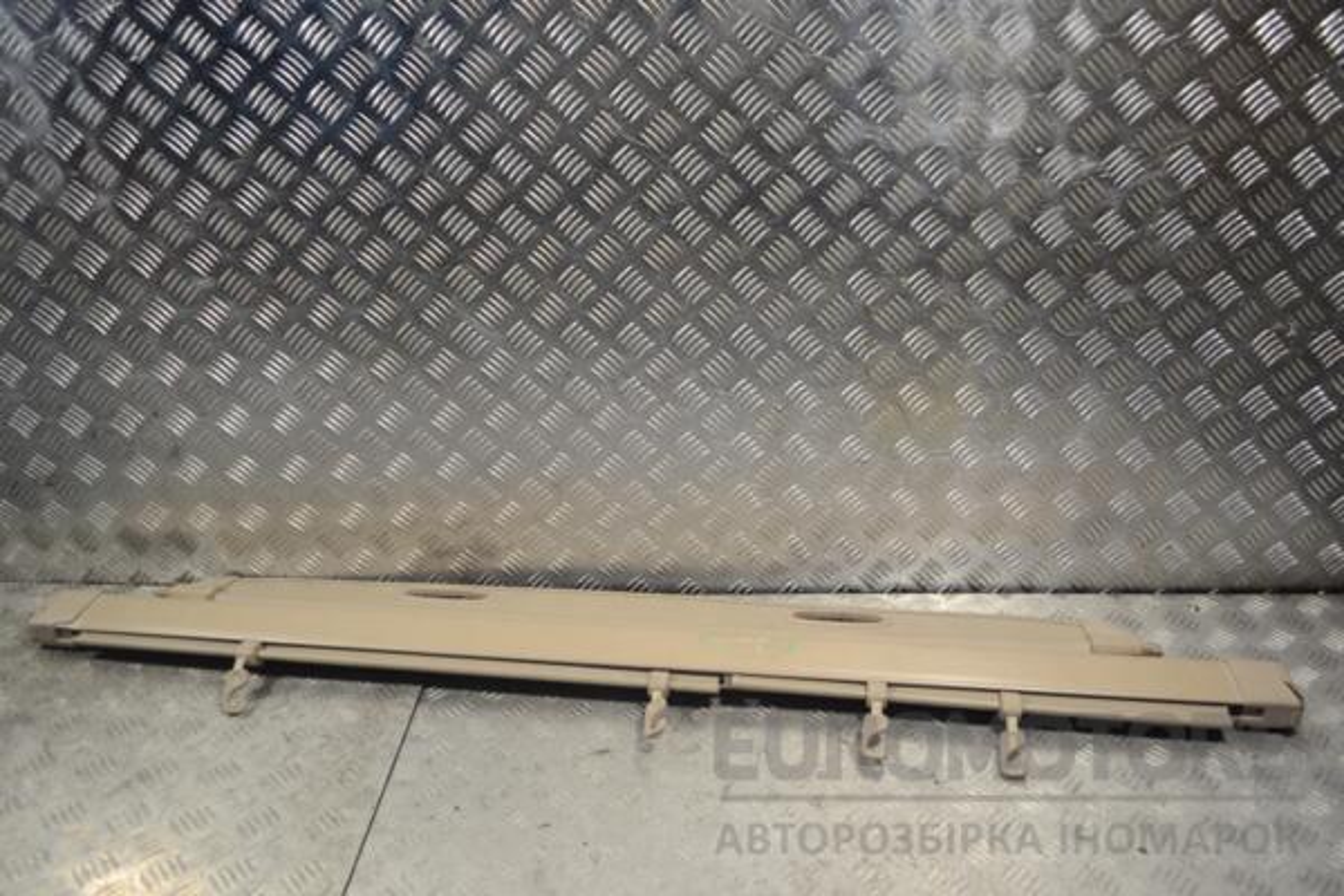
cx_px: 672
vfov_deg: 43.6
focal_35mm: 30
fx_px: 1120
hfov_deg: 61.9
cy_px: 448
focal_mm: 20
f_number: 3.8
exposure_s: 1/50
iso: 100
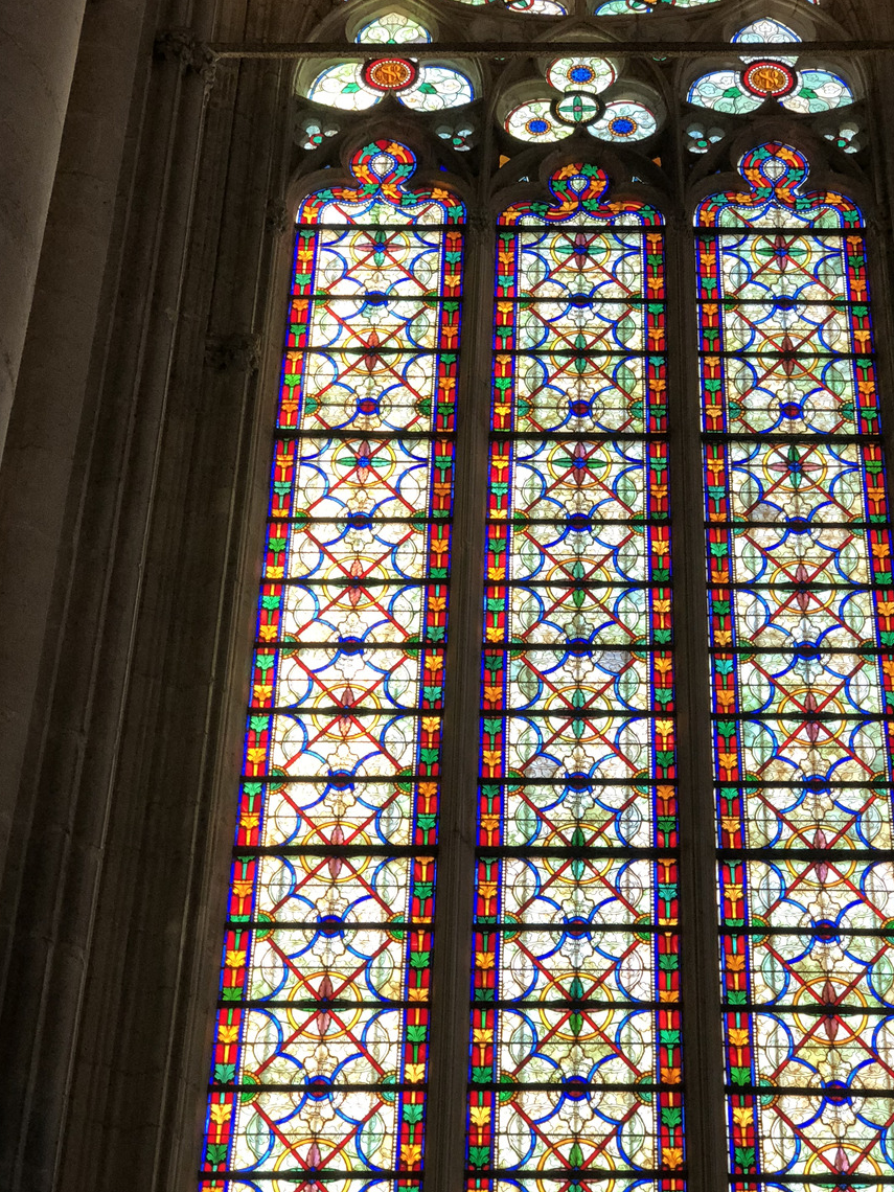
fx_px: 2514
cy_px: 605
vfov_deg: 26.7
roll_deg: +0.3
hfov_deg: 20.1
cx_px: 561
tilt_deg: +36.9
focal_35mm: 73
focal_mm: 6
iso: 40
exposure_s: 1/50
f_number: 2.4
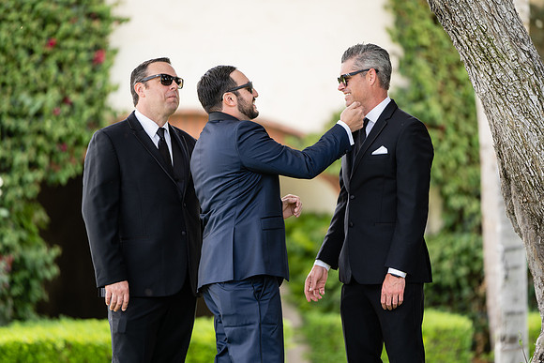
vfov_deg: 6.9
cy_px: 182
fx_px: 3023
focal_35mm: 200
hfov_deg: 10.3
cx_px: 272
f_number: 2.8
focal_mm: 200
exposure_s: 1/500
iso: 200
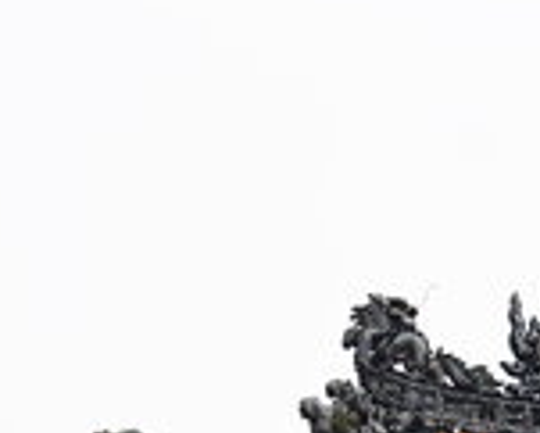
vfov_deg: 7.5
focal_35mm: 205
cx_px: 572
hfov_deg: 9.3
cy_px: 438
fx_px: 3282
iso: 400
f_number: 8
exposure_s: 1/50
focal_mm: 55
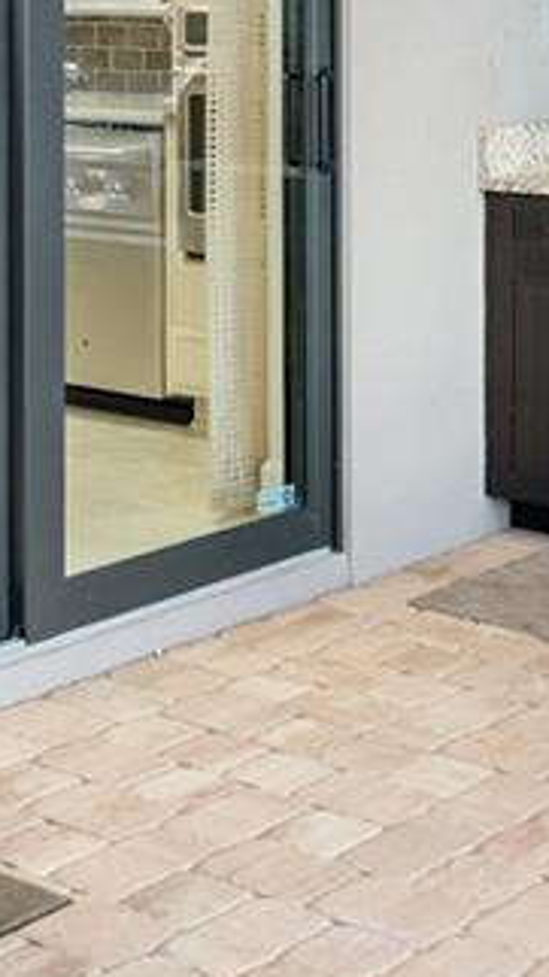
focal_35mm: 80
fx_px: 2071
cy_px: 11
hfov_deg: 14.9
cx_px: 528
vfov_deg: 25.3
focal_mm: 24
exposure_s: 1/30
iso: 2500
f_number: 4.5
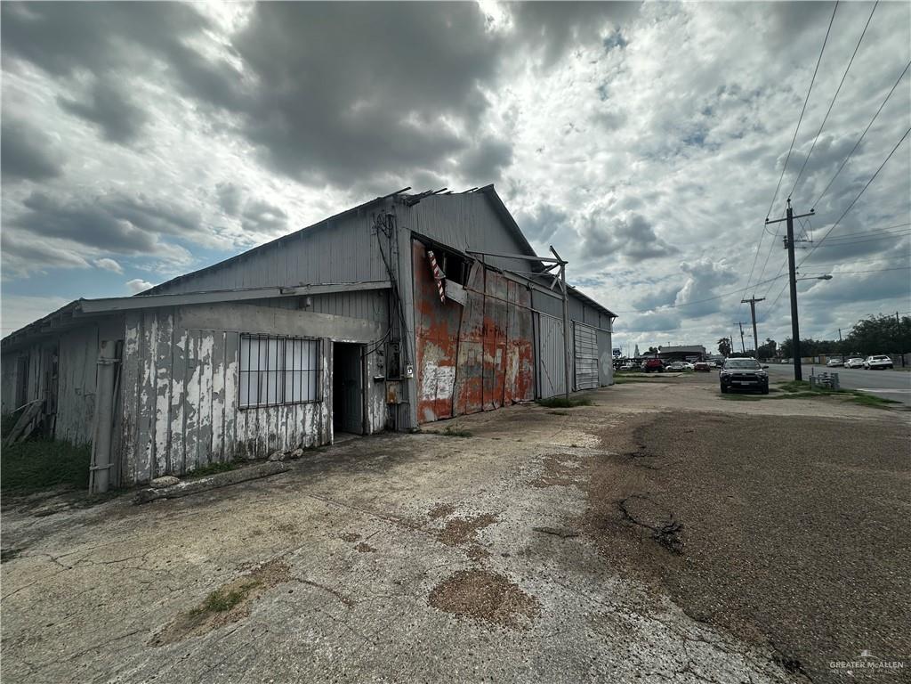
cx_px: 456
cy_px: 342
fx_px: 368
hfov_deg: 102.1
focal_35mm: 14
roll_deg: +1.1
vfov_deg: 85.7
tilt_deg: +4.3
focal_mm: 2.22
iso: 50
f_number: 2.2
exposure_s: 1/2618
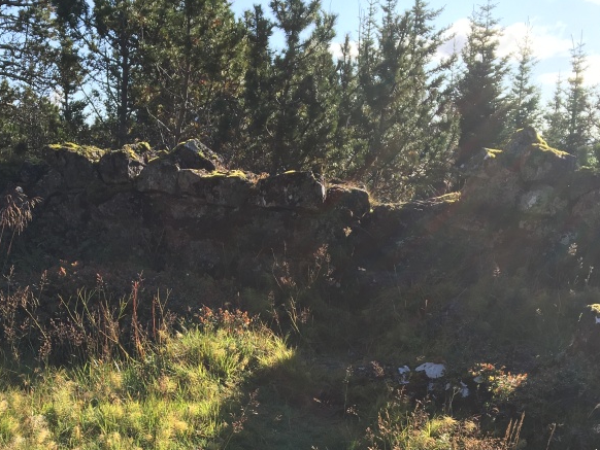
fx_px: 884
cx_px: 228
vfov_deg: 27.8
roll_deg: +0.3
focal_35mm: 51
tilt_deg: -13.5
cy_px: 385
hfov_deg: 37.3
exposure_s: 1/646
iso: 25
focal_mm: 4.15
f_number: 2.2
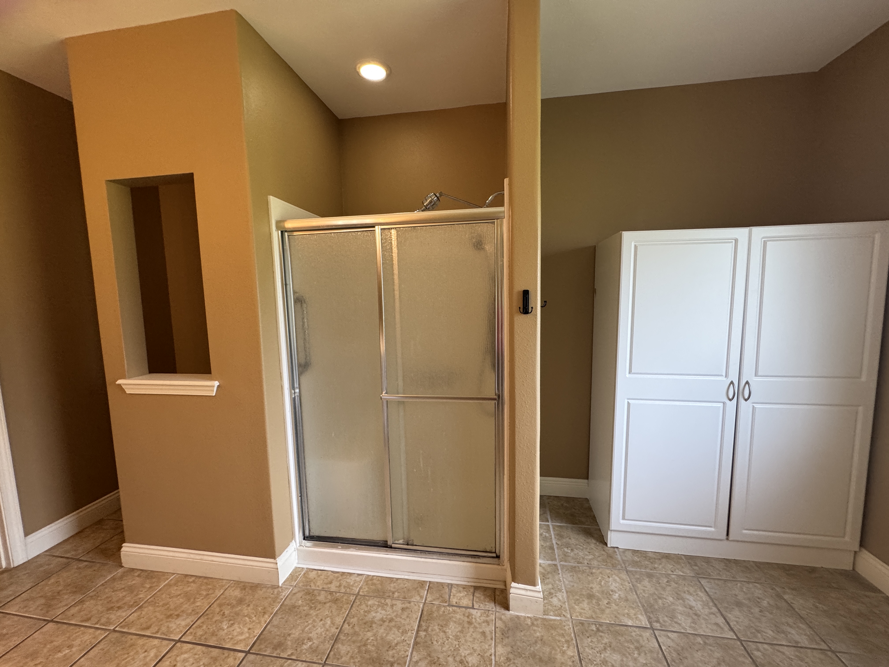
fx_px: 360
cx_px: 444
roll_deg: +0.9
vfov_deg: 85.7
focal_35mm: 14
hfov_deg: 102.1
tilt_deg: -7.0
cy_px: 334
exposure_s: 1/120
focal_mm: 2.22
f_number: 2.2
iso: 250
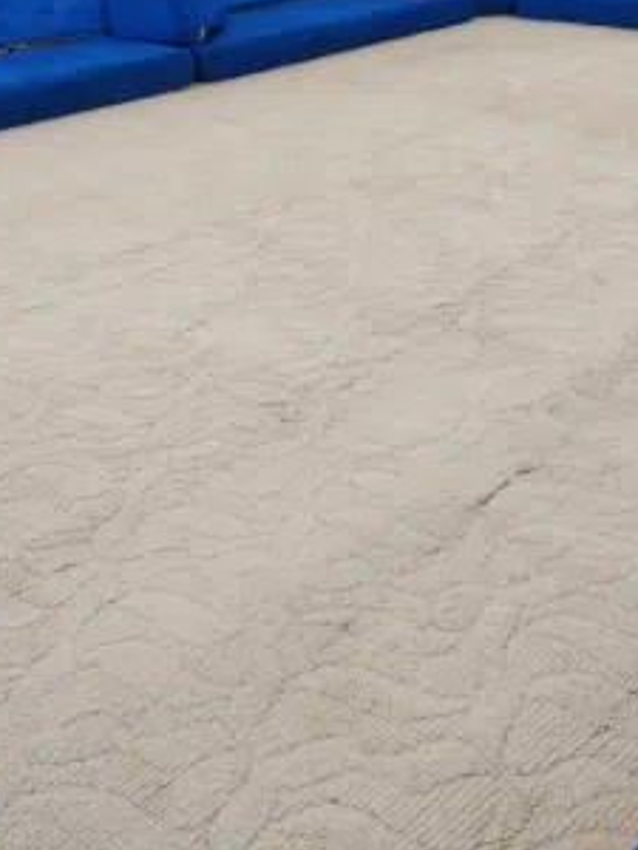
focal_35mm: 32
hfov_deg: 43.9
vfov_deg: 55.7
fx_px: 786
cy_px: 286
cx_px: 252
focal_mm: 5.25
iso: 116
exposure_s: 1/100
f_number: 1.75
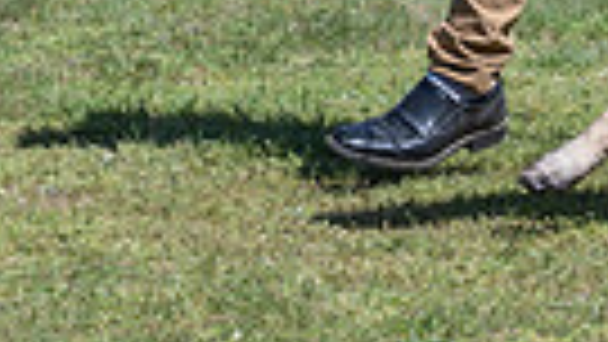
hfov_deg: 4.2
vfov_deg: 2.4
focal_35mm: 513
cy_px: -440
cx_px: 692
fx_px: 8272
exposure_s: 1/640
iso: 125
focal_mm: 90
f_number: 6.3
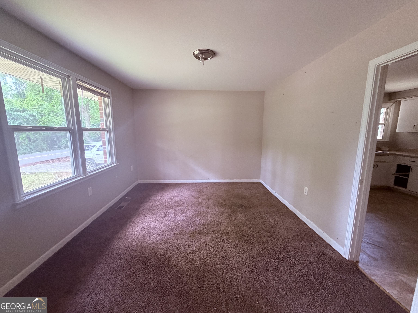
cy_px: 156
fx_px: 169
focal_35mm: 14
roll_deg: -0.2
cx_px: 209
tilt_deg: -9.0
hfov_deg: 102.1
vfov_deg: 85.7
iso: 500
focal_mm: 2.22
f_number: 2.2
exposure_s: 1/60
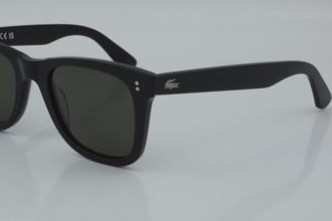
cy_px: 96
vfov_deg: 15.2
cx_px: 137
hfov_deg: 22.6
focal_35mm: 90
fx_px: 830
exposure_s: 1/4
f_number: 32
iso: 100
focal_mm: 50
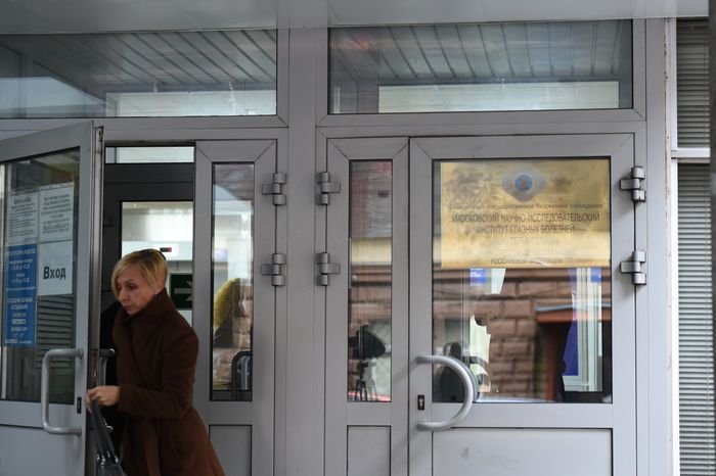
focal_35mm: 85
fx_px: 1690
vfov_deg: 16.1
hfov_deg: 23.9
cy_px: 238
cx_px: 358
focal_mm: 85
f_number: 5
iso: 2500
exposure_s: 1/125
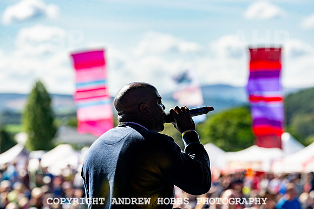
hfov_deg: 10.3
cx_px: 157
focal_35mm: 200
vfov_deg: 6.9
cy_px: 104
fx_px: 1743
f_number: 5.6
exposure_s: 1/640
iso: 110
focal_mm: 200
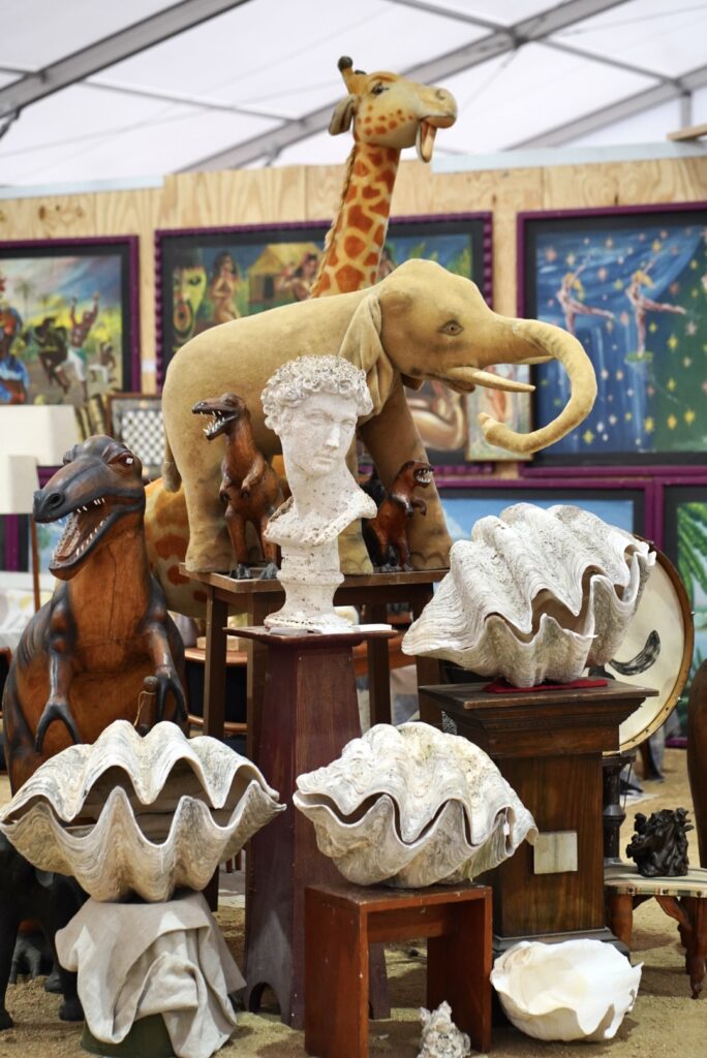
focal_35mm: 85
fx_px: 2500
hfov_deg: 16.1
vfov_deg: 23.9
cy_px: 529
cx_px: 354
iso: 2000
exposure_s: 1/250
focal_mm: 85
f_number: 3.5
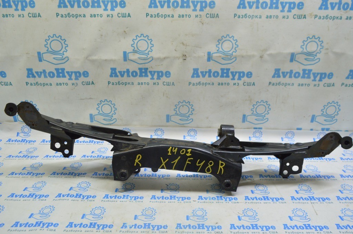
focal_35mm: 27
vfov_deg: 47.9
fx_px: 265
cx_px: 176
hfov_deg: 67.4
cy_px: 117
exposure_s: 1/20
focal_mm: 18
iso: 400
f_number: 5.6
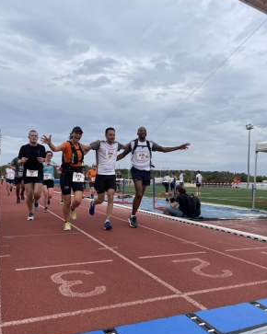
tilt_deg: +1.2
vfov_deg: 62.2
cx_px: 134
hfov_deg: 51.5
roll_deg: -1.1
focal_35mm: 28
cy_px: 177
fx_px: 277
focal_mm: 4.2
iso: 32
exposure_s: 1/1473
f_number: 1.6
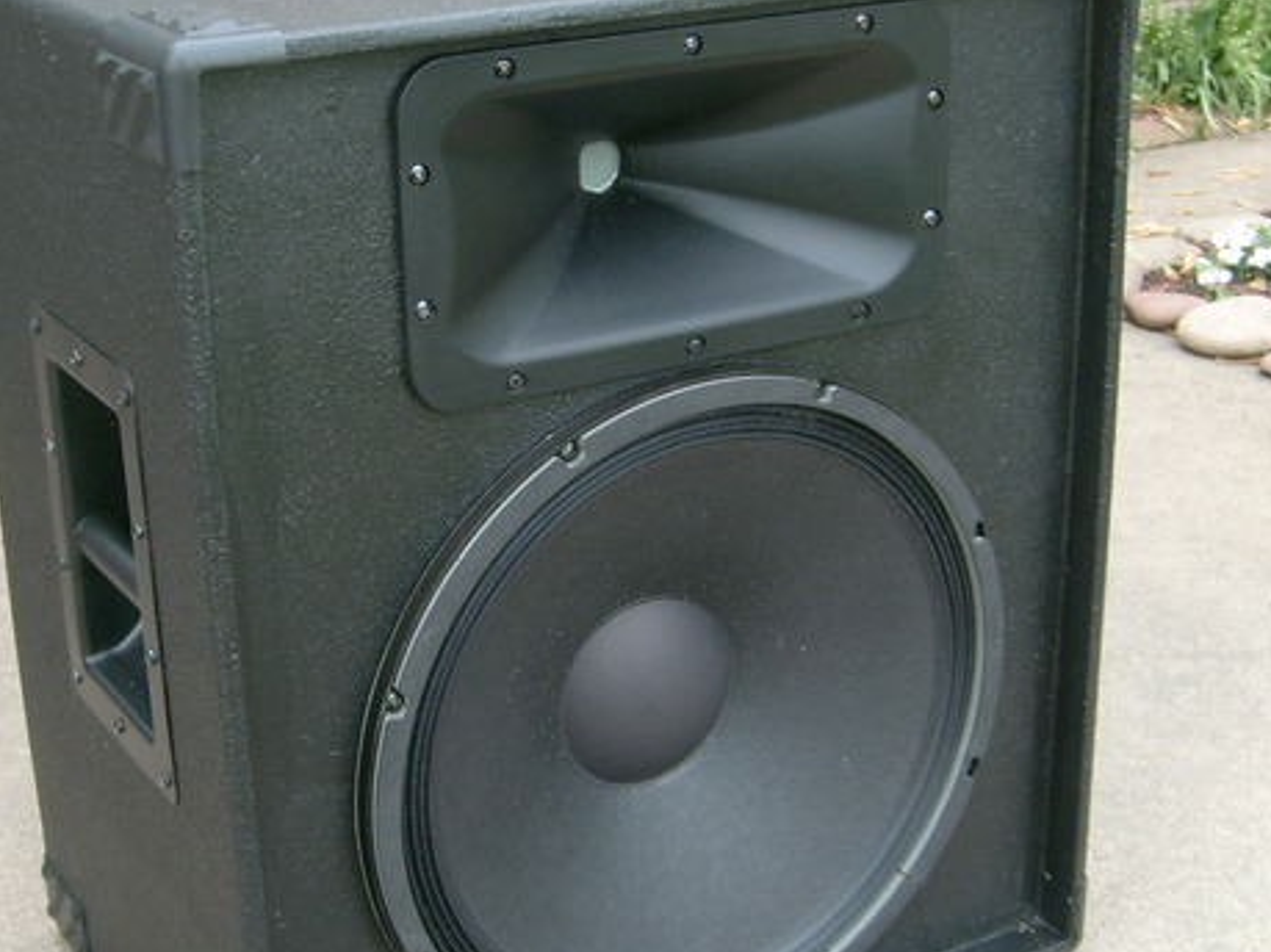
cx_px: 618
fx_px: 2239
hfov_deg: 31.7
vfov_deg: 24.0
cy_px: 551
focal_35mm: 61
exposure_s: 1/125
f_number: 2.8
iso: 80
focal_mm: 5.8
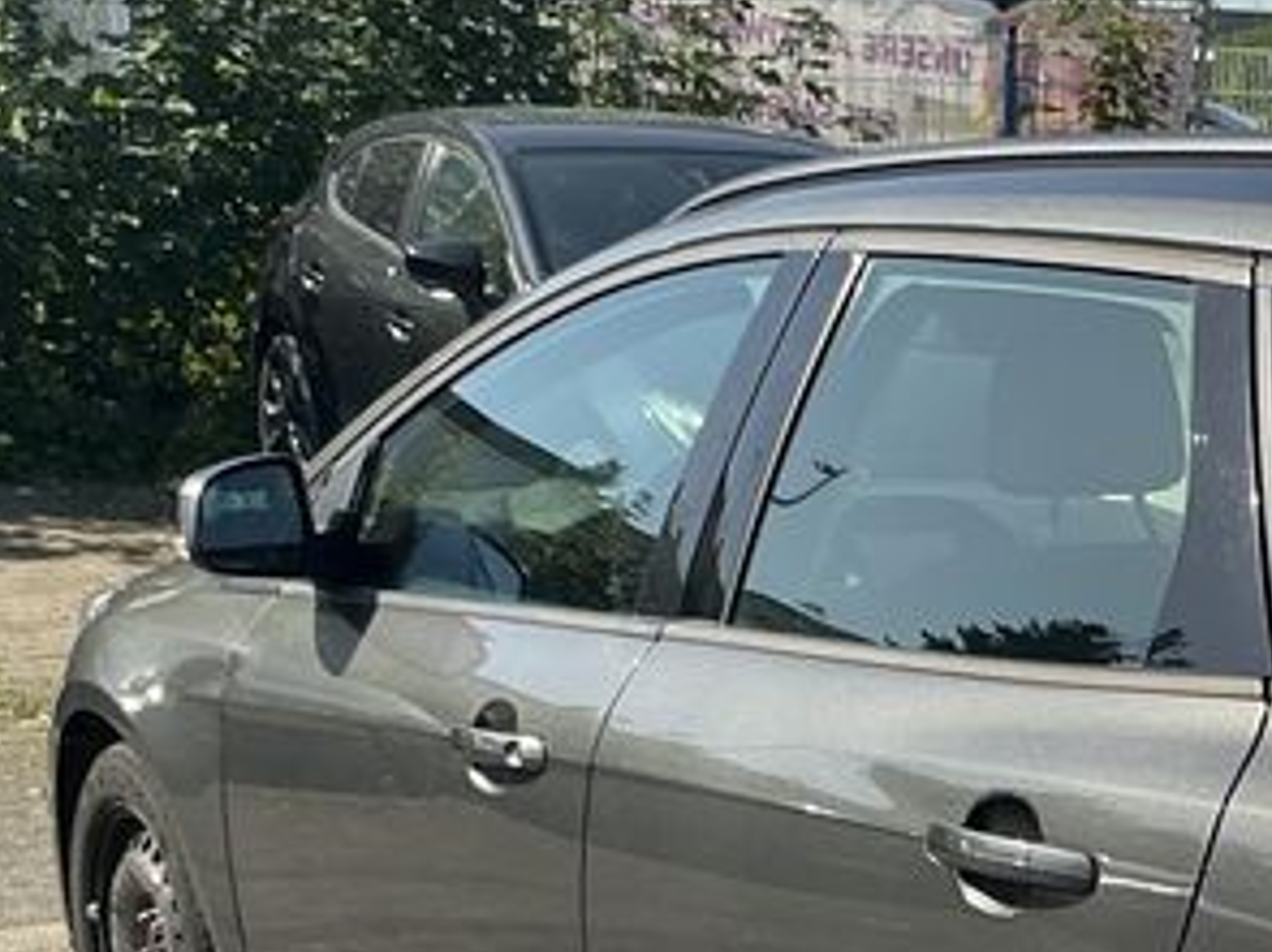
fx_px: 2792
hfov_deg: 24.9
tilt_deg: -19.0
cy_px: 1176
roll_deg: -4.8
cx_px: 1151
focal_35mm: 76
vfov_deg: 18.3
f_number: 1.8
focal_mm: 3
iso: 25
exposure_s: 1/1035
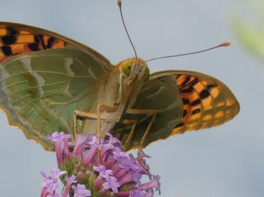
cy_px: 136
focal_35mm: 278
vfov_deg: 5.3
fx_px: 2119
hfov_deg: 7.1
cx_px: 97
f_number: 5.4
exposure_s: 1/200
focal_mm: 29.5
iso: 80
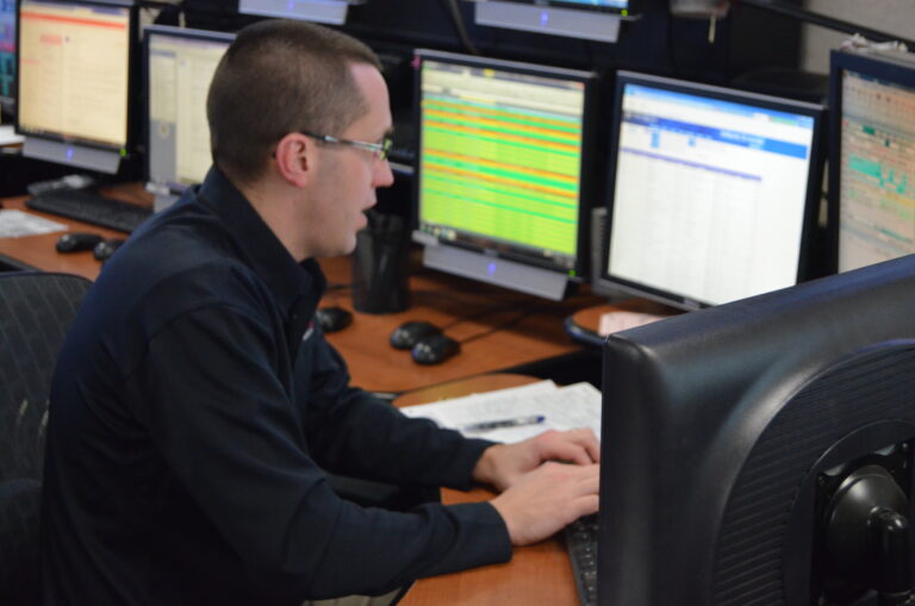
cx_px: 458
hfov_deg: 29.9
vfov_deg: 20.1
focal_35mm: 68
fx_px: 1712
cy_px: 303
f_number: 5.3
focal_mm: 45
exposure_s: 1/30
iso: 3200
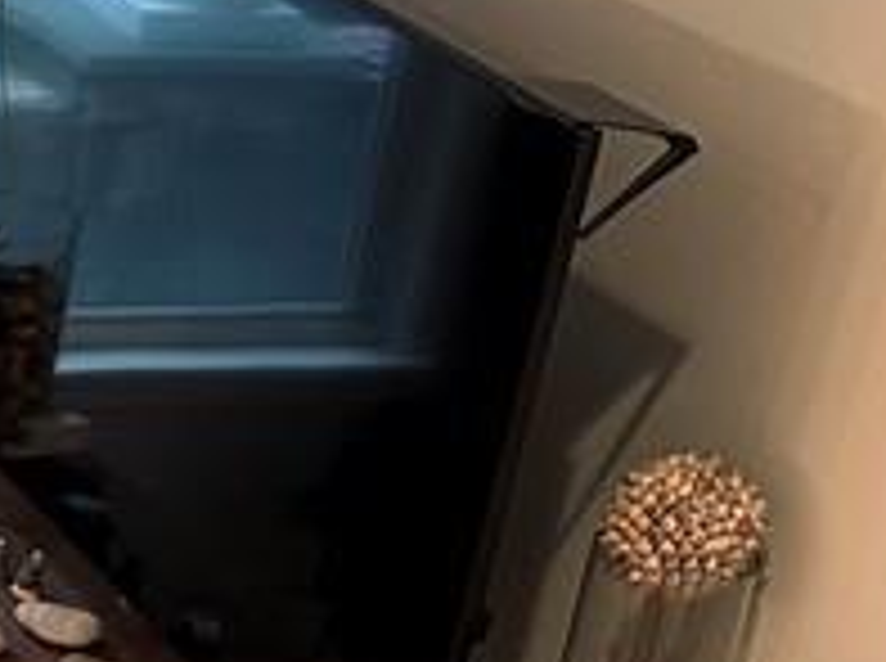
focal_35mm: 125
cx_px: -989
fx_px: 3194
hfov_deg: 13.2
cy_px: 874
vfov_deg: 11.5
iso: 250
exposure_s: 1/60
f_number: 1.78
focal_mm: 6.76
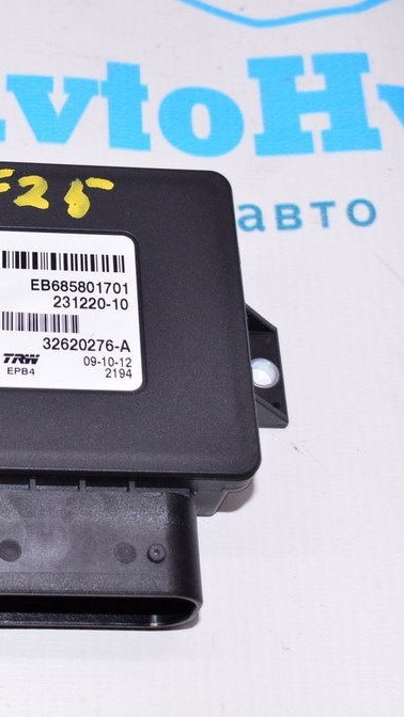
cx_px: -3
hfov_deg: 17.6
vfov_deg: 31.4
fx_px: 1276
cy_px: 360
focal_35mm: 67
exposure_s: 1/200
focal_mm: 28
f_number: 8
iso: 1600
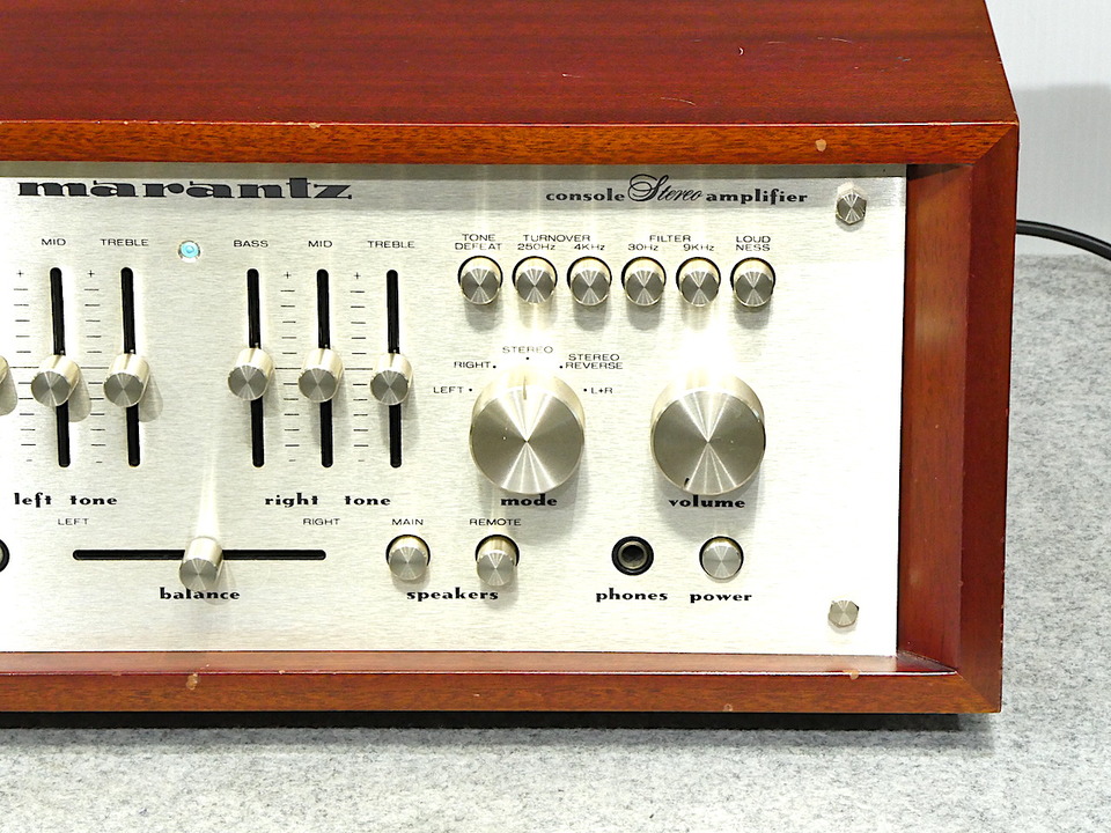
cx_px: 556
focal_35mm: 135
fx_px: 4333
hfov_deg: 14.6
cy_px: 416
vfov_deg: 11.0
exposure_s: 1/5
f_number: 8
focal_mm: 24.2
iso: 400
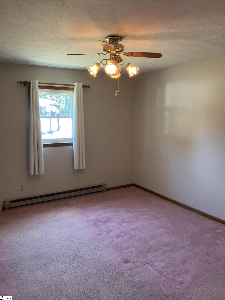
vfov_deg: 61.7
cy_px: 150
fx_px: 251
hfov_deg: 48.2
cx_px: 112
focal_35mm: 29
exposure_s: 1/60
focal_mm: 3
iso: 200
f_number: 1.8
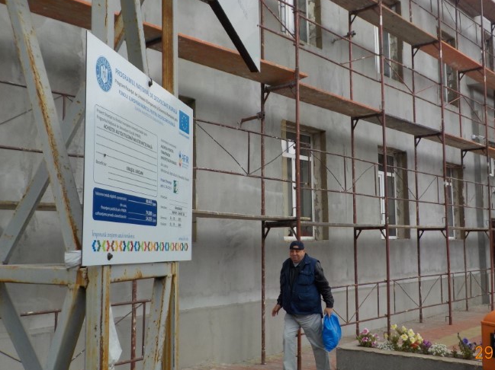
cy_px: 171
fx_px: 529
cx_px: 292
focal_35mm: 37
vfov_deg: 38.6
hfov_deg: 49.9
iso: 125
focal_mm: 4.1
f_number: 3.3
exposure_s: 1/640
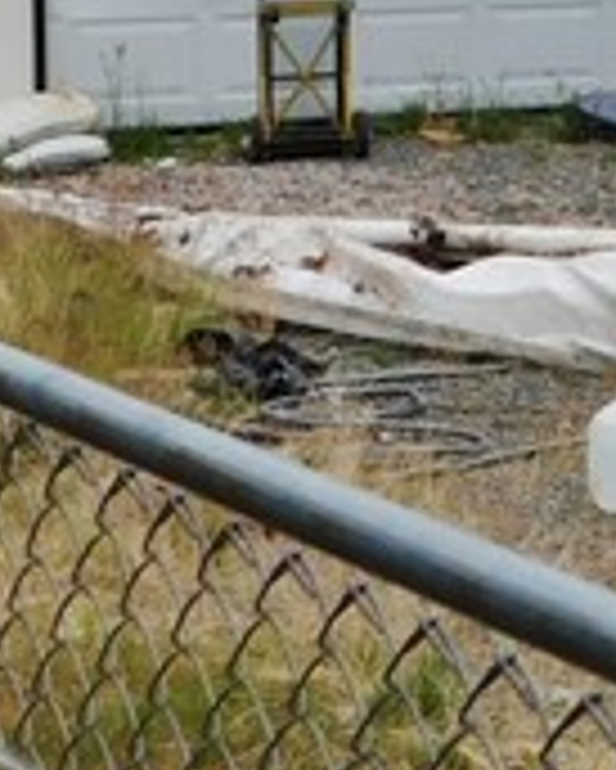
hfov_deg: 10.8
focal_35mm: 140
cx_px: 818
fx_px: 3188
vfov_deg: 13.4
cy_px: -104
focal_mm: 4.1
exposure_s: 1/1500
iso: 125
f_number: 3
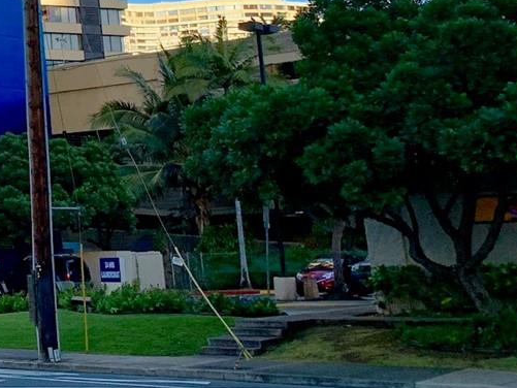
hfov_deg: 20.0
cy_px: -47
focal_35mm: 83
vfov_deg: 17.2
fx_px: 1240
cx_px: -277
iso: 25
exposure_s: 1/1065
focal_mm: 4.25
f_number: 1.8
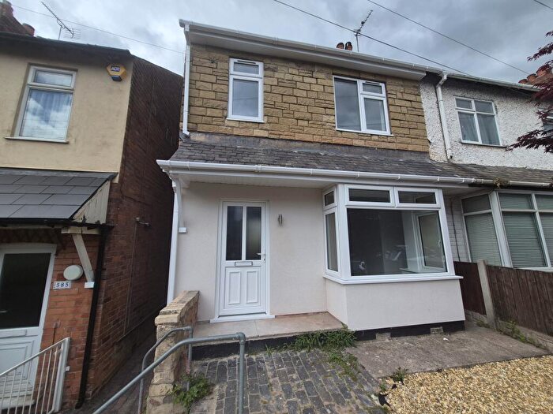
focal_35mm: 13
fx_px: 208
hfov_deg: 106.2
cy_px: 207
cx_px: 276
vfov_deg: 89.9
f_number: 2.2
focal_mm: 1.74
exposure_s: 1/1444
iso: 40
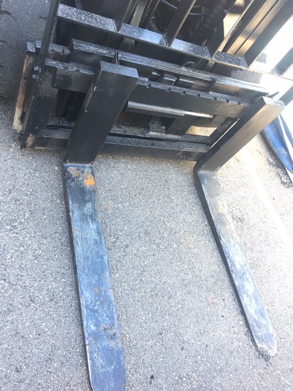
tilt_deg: -48.6
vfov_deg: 61.7
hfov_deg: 48.2
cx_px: 146
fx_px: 327
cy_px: 196
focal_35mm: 29
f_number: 2.2
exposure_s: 1/17
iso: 32
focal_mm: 4.15
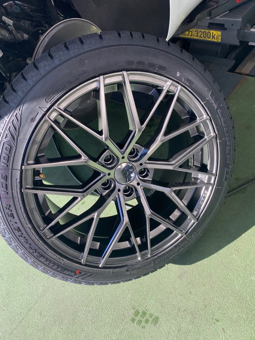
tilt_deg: -48.1
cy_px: 170
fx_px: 255
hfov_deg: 53.1
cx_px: 128
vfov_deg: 67.3
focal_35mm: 26
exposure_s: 1/376
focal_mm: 4.25
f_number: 1.8
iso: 32
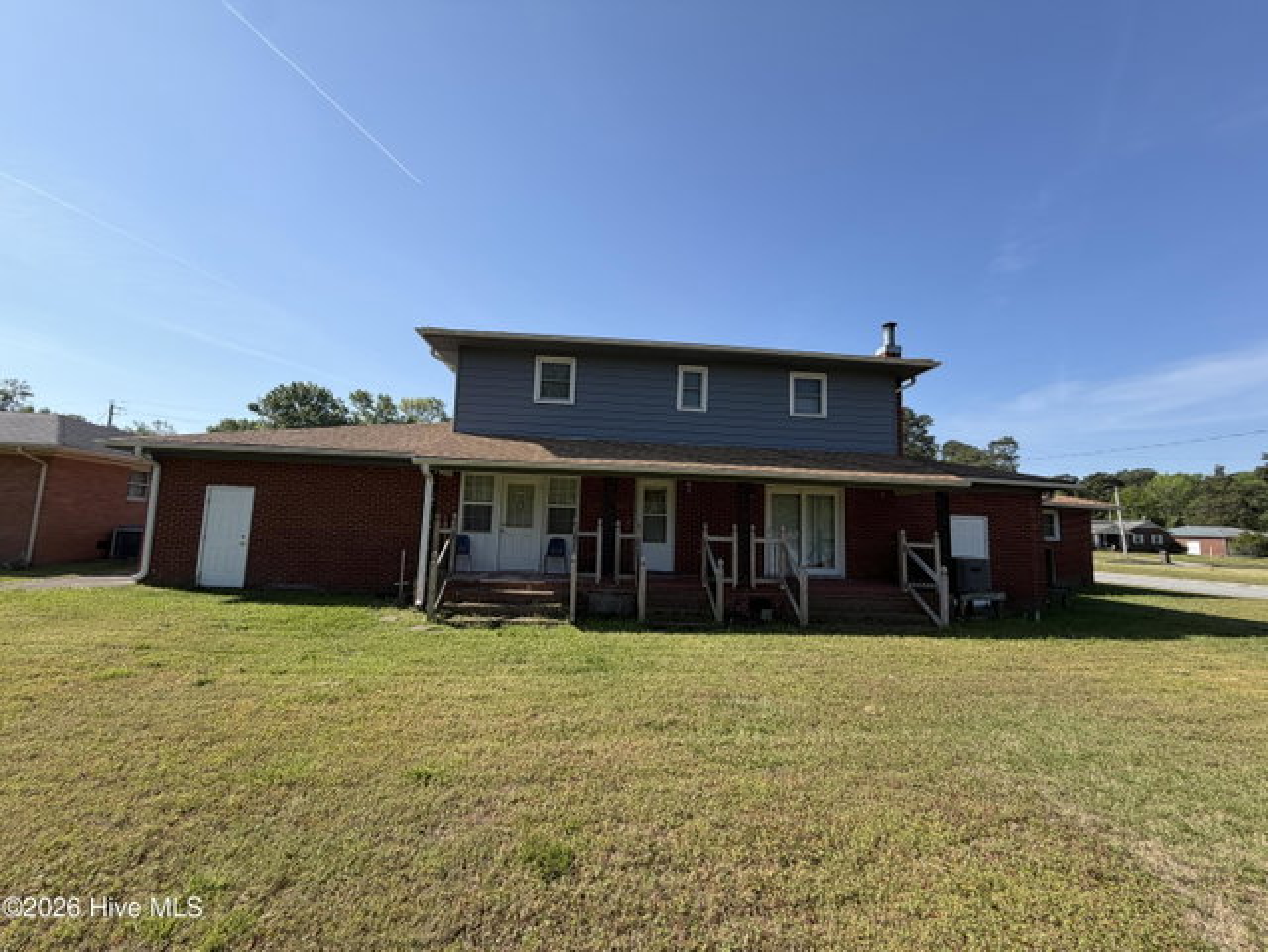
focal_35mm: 14
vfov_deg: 85.7
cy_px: 476
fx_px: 513
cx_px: 634
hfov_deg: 102.0
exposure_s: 1/770
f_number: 2.2
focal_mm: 2.22
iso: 25
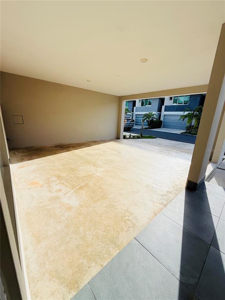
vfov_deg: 102.1
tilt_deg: -13.9
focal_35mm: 14
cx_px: 112
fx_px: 121
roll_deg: -3.8
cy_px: 150
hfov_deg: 85.7
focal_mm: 2.22
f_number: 2.2
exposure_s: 1/1613
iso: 50
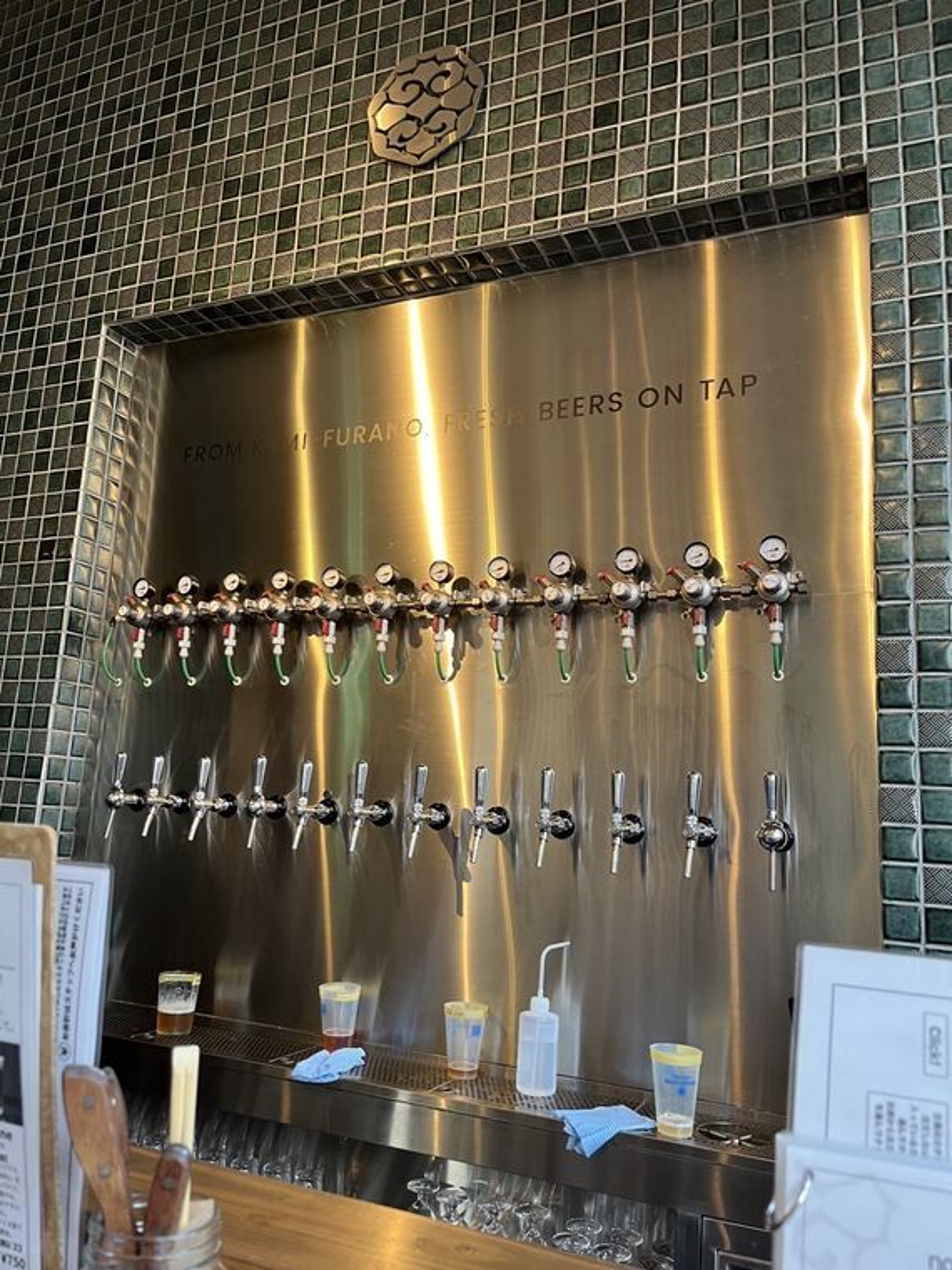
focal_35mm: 26
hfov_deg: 53.1
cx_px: 476
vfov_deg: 67.3
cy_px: 635
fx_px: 953
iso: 100
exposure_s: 1/50
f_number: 1.6
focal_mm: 5.1
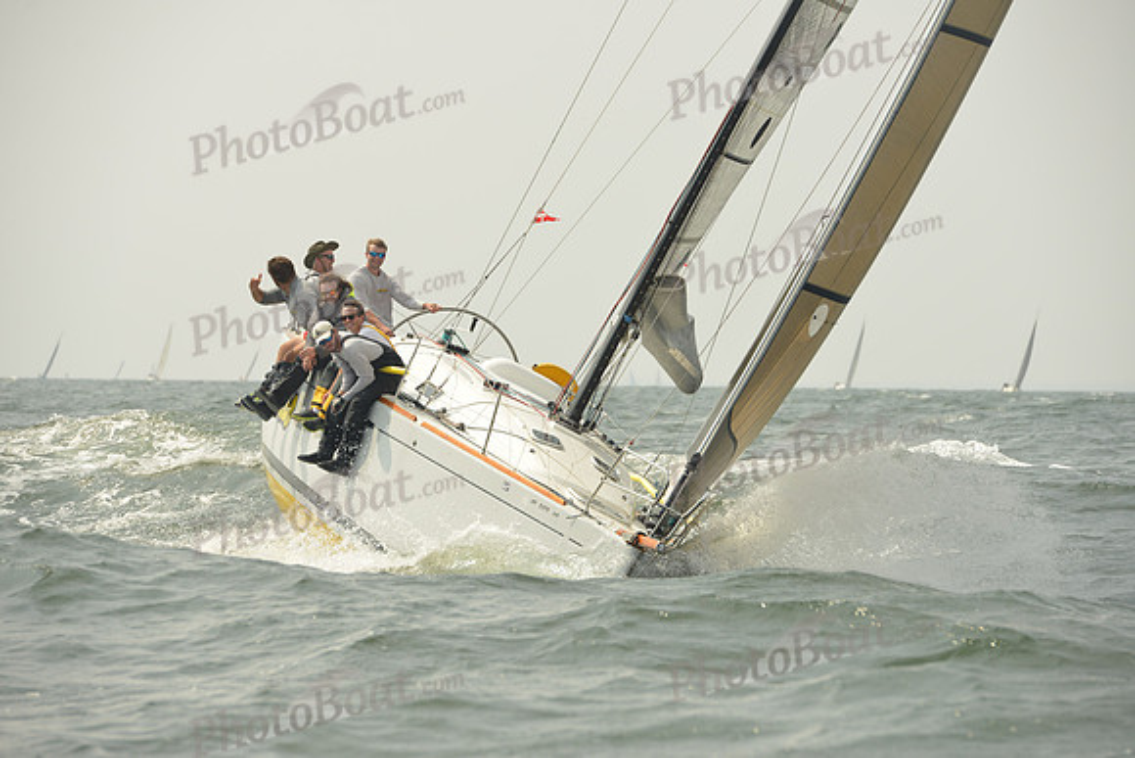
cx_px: 568
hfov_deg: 10.3
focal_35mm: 200
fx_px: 6307
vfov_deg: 6.9
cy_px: 379
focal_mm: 200
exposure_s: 1/1250
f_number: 8
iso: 320
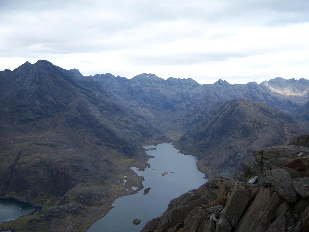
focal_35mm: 36
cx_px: 154
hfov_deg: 51.4
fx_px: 321
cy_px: 116
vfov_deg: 39.7
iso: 80
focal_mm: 7.5
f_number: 2.8
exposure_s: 1/500
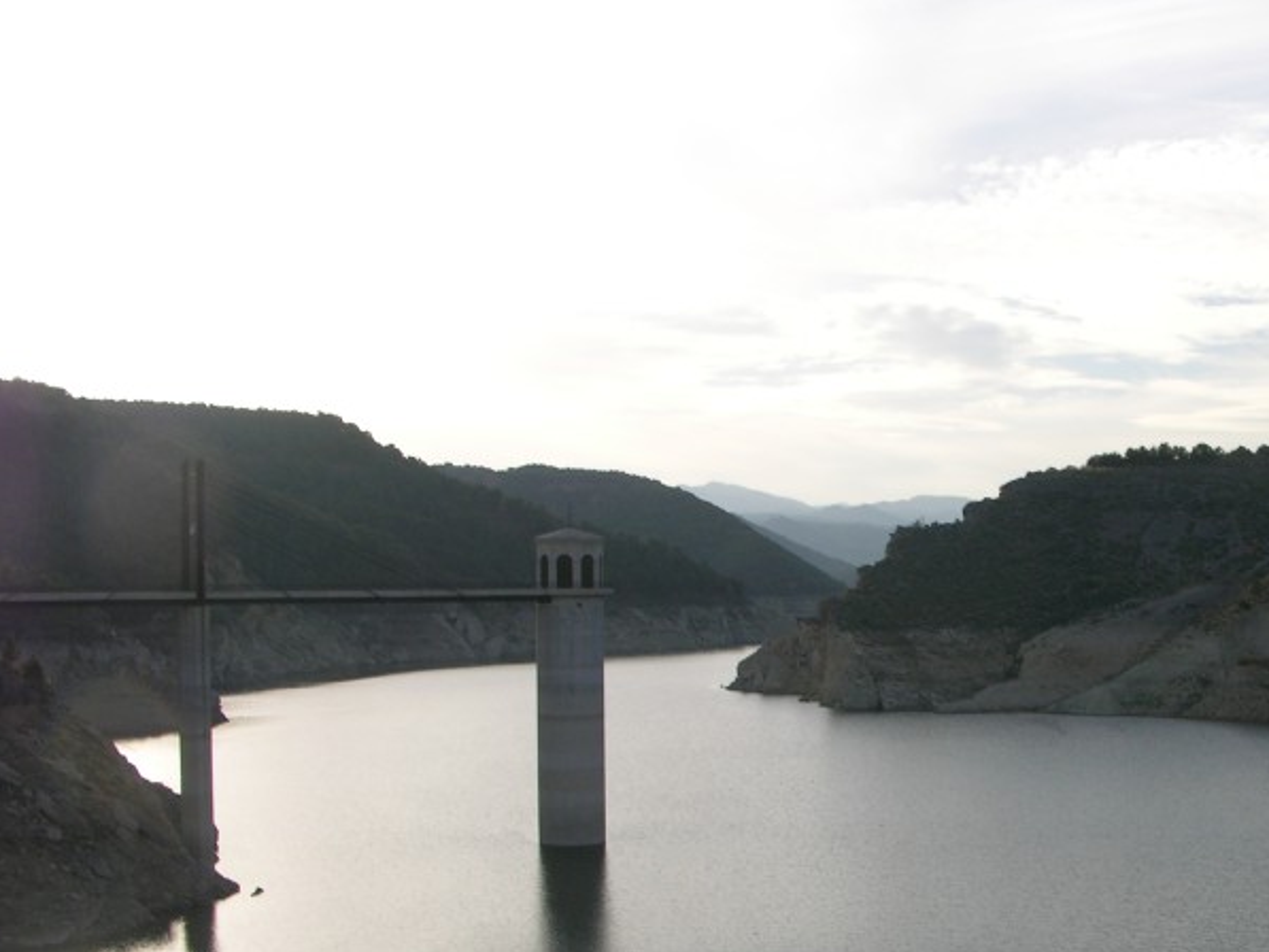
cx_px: 950
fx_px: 2200
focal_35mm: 60
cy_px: 688
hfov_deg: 31.6
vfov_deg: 24.2
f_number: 6.3
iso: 50
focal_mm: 8.9
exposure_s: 1/196
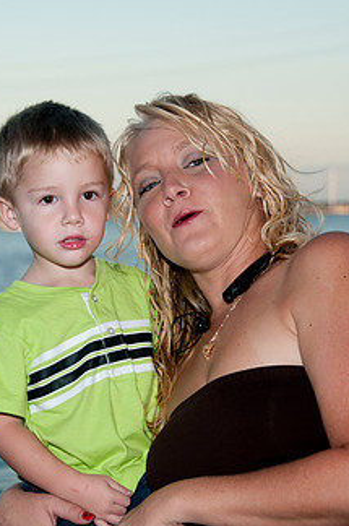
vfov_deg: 16.4
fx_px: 1823
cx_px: 140
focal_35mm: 125
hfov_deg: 10.9
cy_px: 308
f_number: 5.6
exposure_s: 1/250
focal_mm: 60
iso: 100
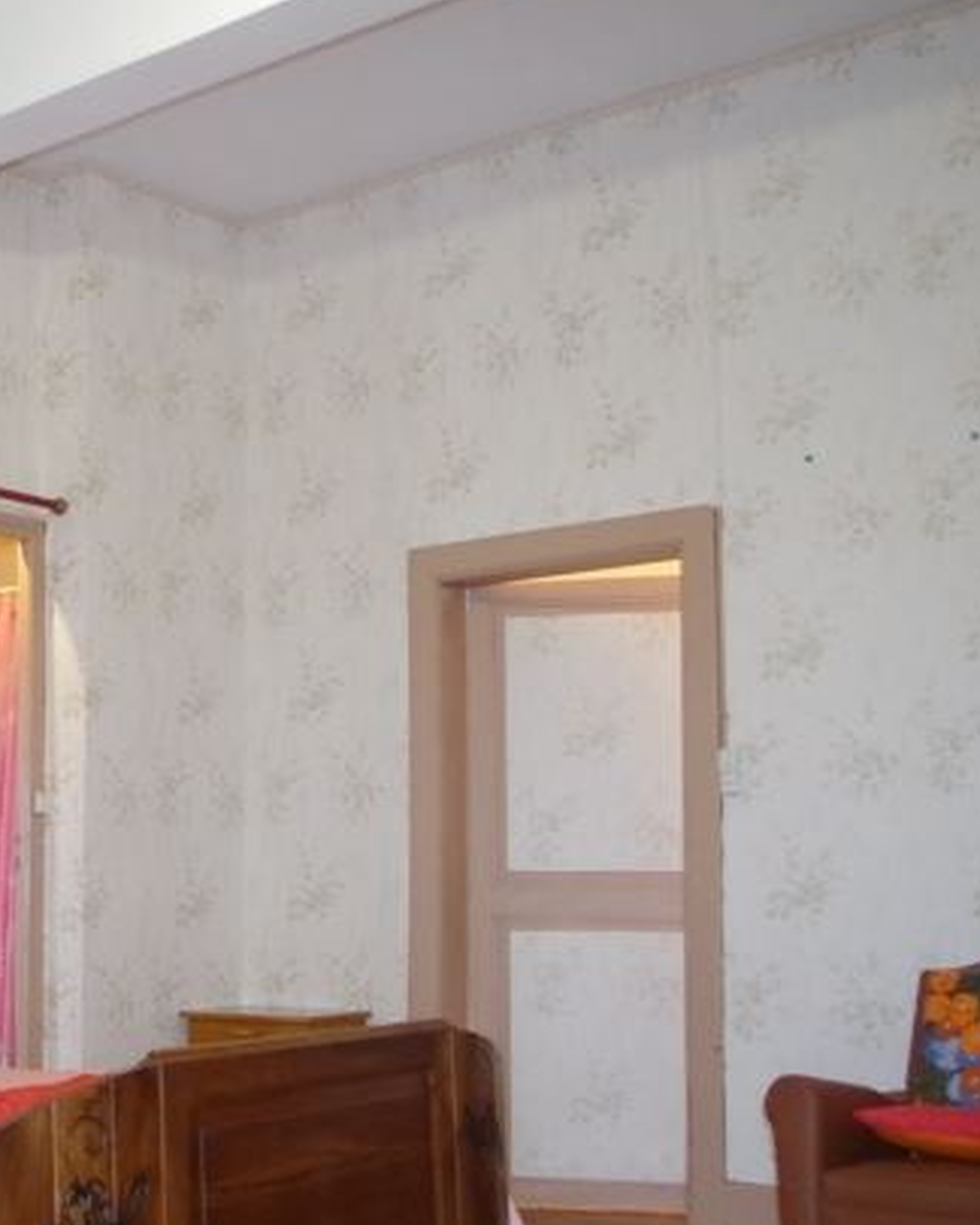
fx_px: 1813
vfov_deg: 37.1
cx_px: 29
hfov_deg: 28.6
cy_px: 767
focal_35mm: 50
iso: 3200
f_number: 3.5
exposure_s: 1/100
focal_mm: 18
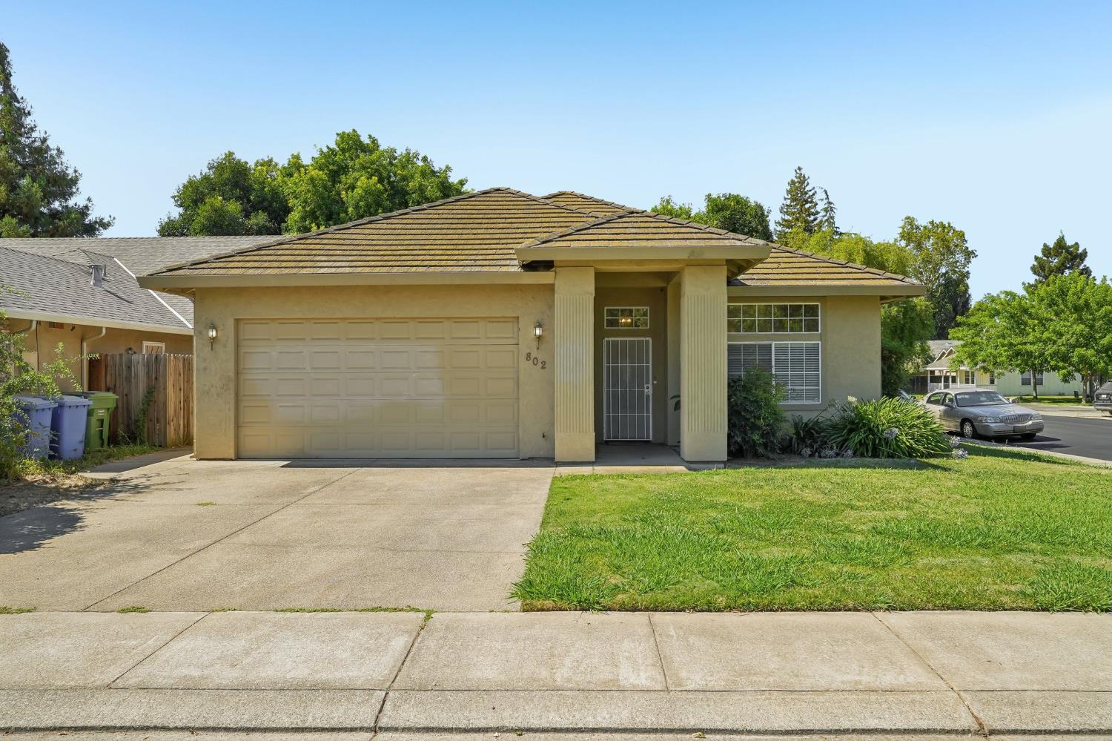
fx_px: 787
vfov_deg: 50.4
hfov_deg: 70.5
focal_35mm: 26
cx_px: 556
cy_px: 370
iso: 400
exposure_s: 1/320
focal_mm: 25.5
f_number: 8
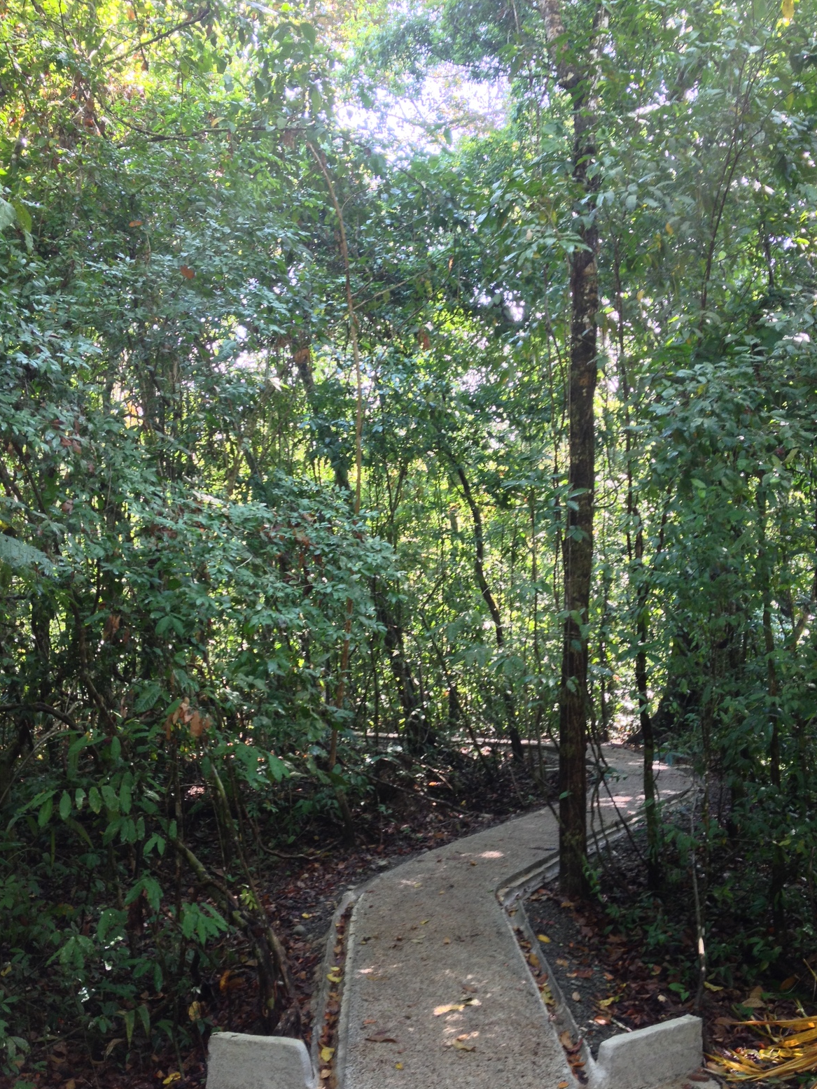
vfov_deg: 51.4
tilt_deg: +4.9
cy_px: 554
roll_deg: +0.7
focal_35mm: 36
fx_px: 1133
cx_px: 406
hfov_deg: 39.7
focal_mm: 4.28
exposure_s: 1/20
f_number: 2.4
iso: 50
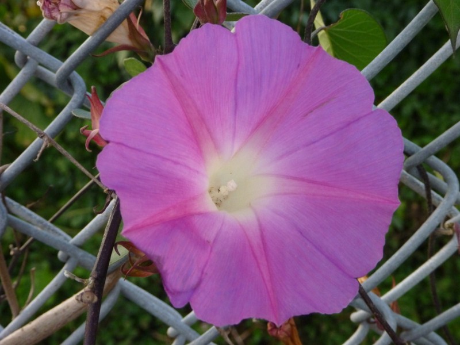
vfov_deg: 28.6
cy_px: 172
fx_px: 678
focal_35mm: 51
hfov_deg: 37.5
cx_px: 230
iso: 400
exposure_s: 1/125
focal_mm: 9.1
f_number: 4.7
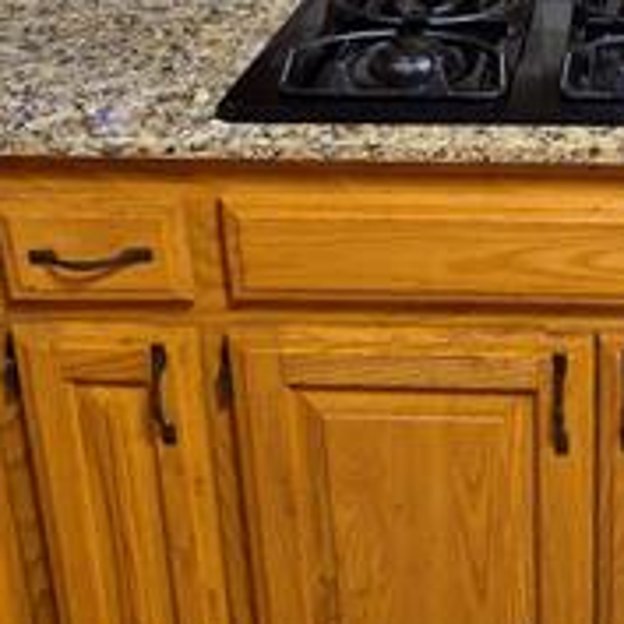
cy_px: -60
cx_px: 631
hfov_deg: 29.0
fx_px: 1122
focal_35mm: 55
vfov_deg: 28.3
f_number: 1.8
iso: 640
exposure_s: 1/120
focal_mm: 5.4
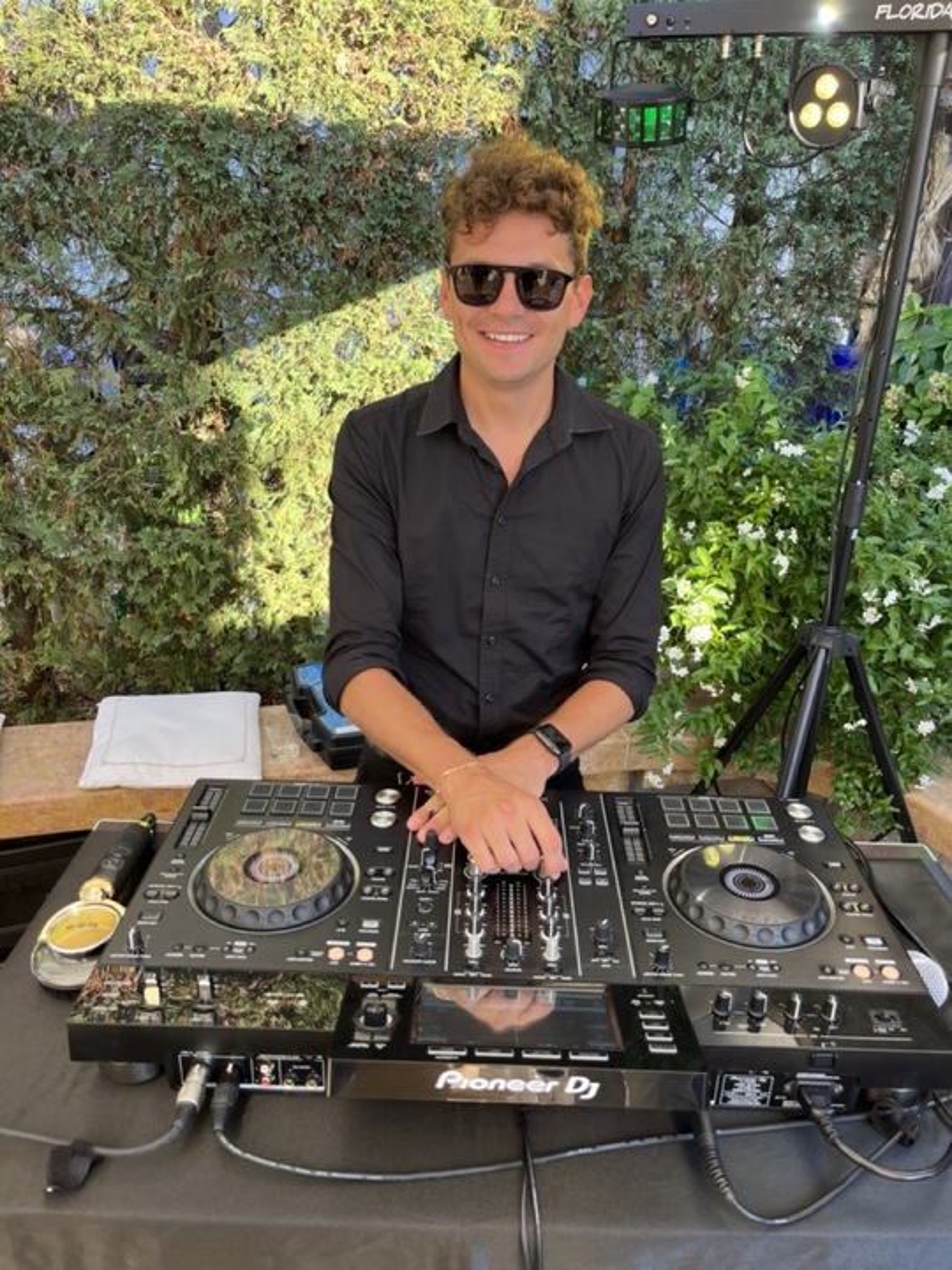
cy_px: 635
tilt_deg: -23.8
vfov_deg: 67.3
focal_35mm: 26
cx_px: 476
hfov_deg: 53.1
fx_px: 953
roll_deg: -2.4
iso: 32
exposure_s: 1/123
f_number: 1.6
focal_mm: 5.1
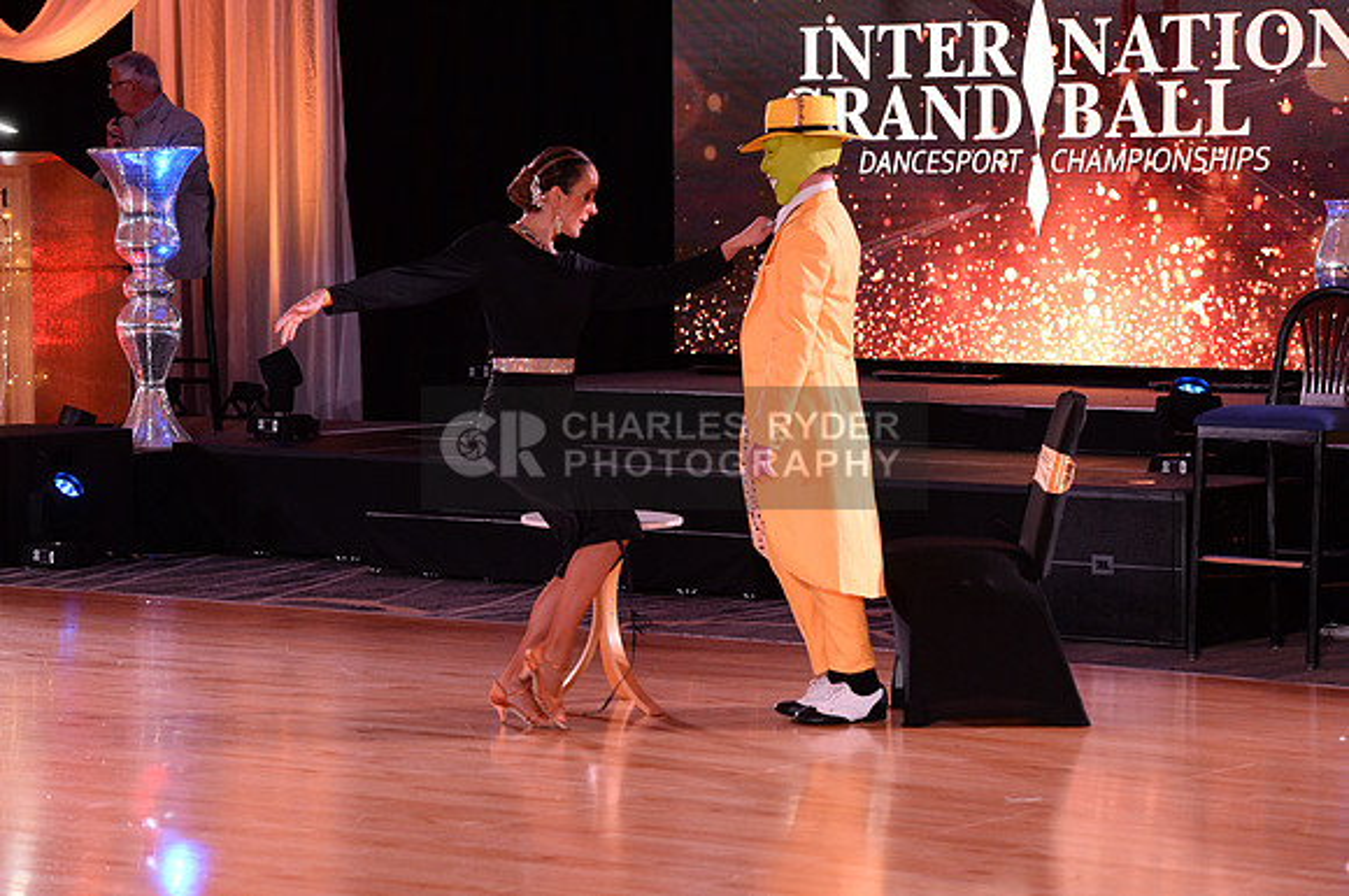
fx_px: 4565
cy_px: 448
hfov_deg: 16.8
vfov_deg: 11.2
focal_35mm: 122
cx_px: 674
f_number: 6.3
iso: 4000
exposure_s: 1/250
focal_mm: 122
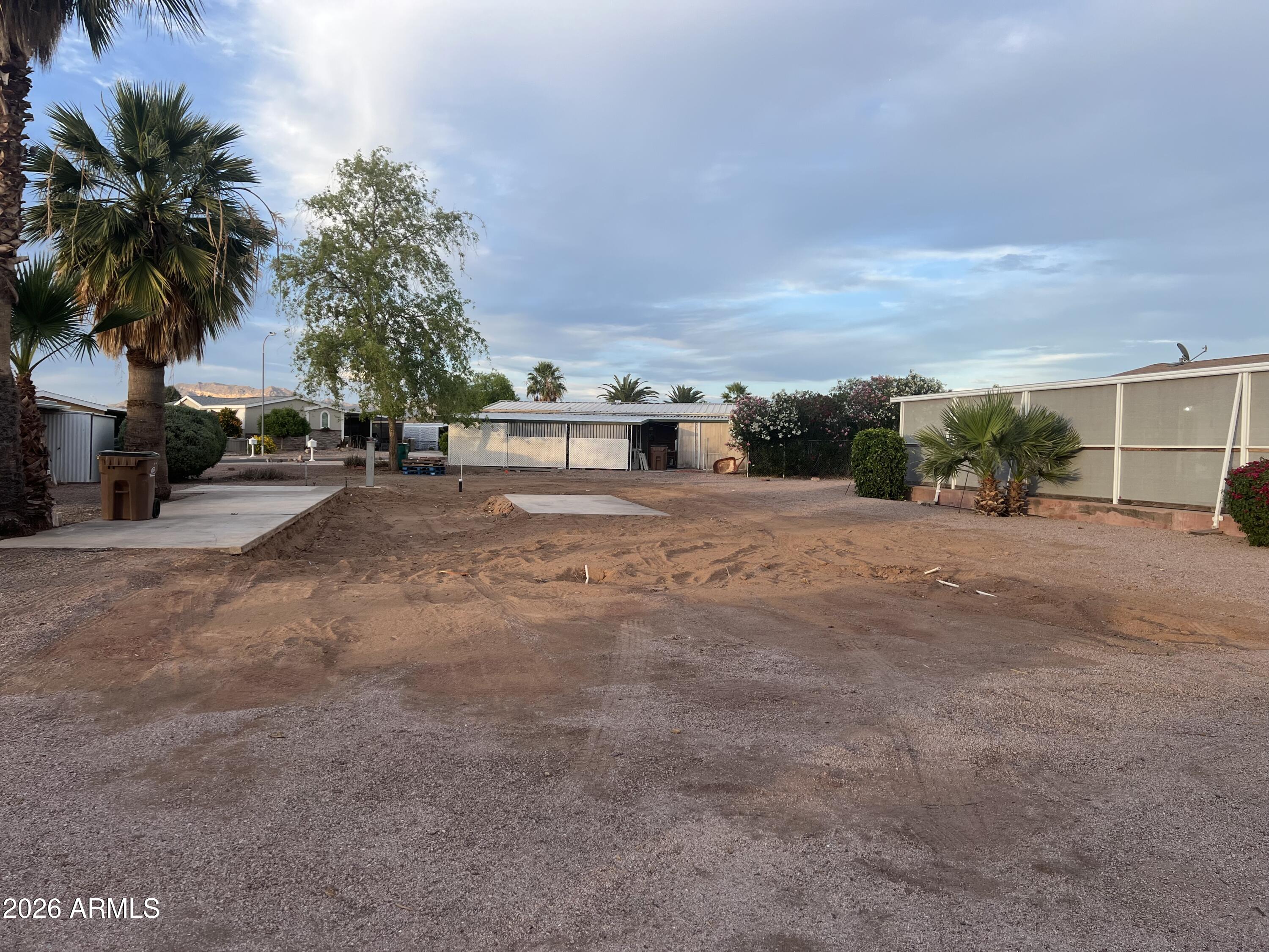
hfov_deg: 67.3
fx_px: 953
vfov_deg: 53.1
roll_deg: -1.5
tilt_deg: -2.1
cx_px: 634
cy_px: 476
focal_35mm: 26
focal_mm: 5.7
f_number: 1.5
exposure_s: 1/1068
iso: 50
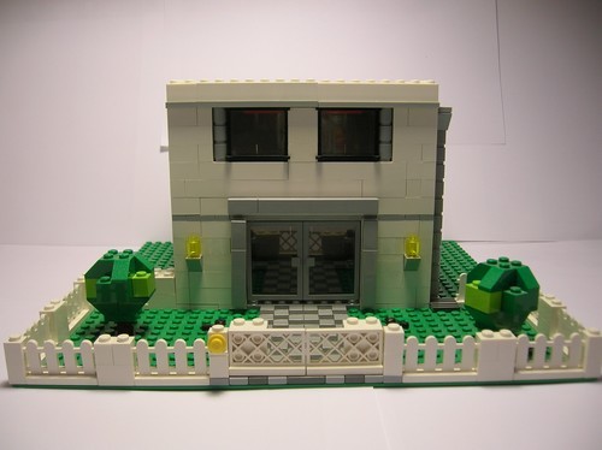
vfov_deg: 41.7
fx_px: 591
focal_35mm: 34
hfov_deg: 54.0
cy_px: 225
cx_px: 301
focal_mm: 5.7
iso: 50
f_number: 2.9
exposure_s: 1/12.4
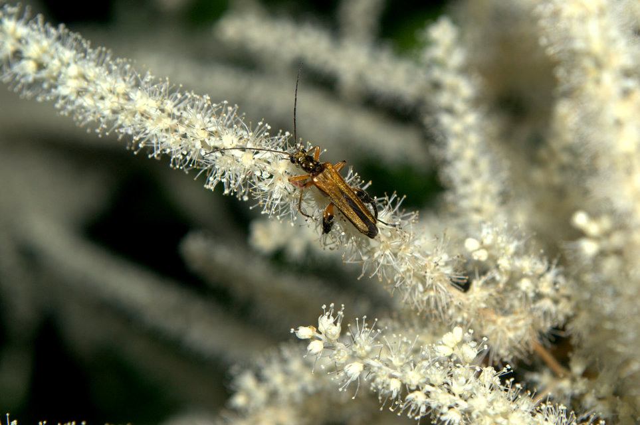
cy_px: 212
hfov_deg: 24.6
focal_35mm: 82
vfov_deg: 16.5
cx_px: 320
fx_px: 1465
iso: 100
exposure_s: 1/60
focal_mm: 55
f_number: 8
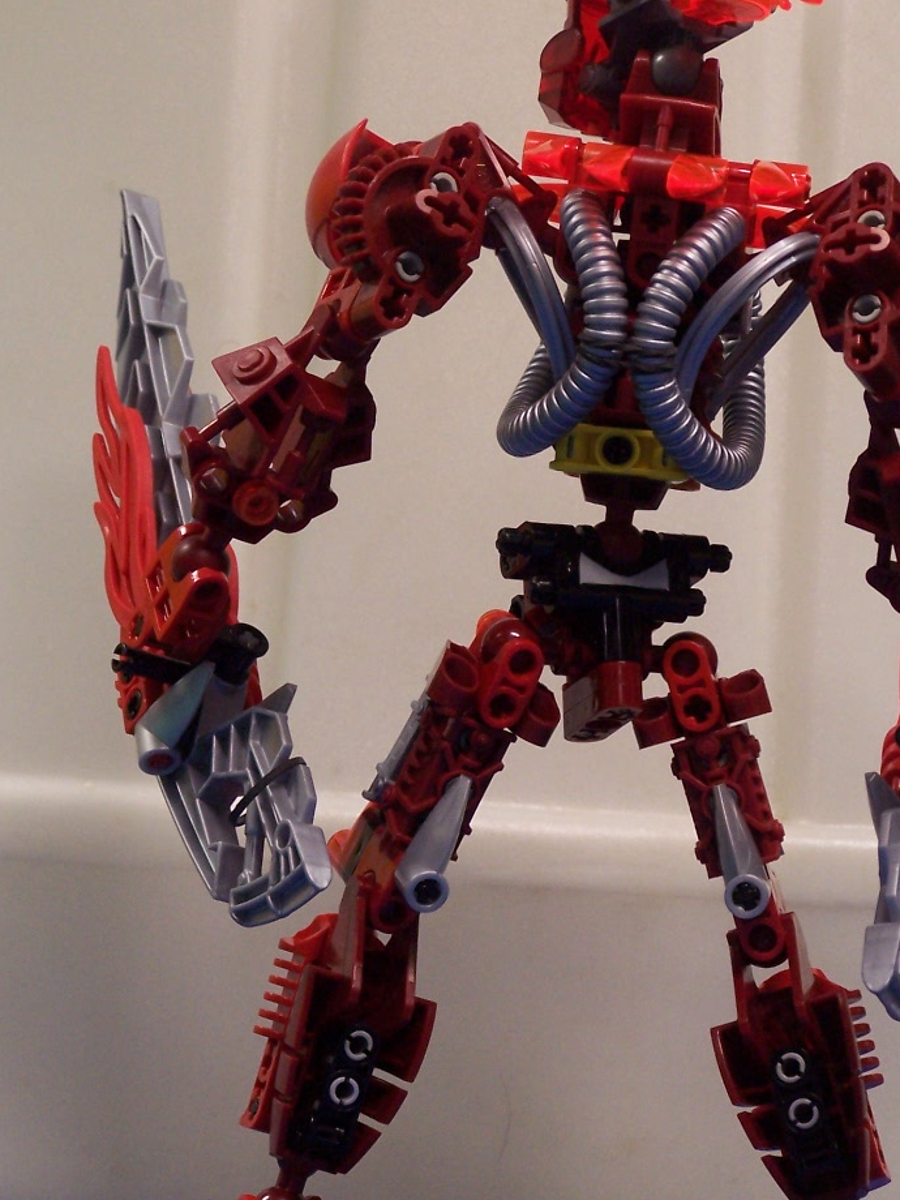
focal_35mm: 167
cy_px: 646
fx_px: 5789
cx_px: 567
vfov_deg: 11.8
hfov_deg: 8.9
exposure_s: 1/8
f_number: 3.2
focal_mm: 21.2
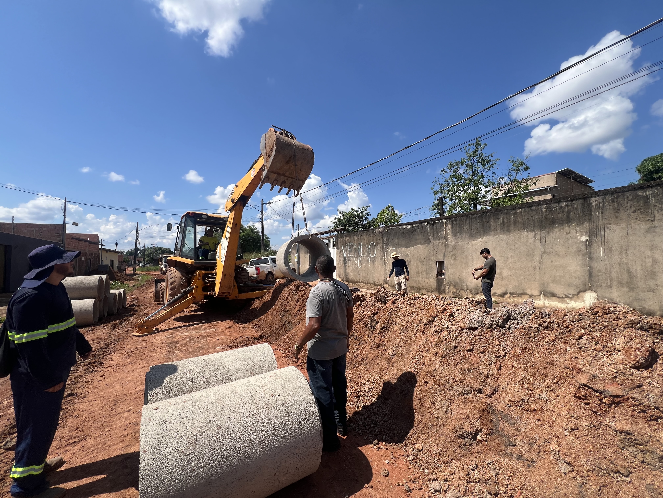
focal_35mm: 13
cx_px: 332
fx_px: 249
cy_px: 249
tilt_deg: +2.7
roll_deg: +1.0
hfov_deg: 106.2
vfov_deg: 89.9
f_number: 1.8
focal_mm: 1.57
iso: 32
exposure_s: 1/1815
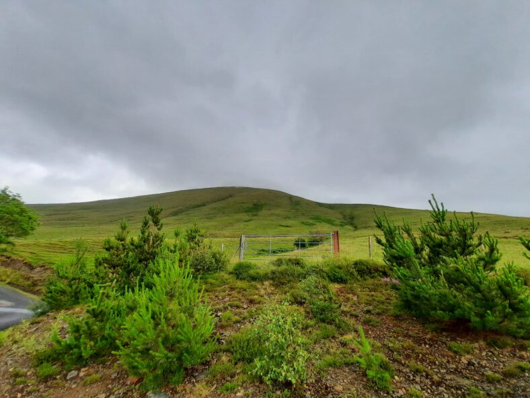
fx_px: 199
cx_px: 265
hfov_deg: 106.2
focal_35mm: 13
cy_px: 199
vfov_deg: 89.9
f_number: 2.2
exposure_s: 1/281
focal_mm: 1.74
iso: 40
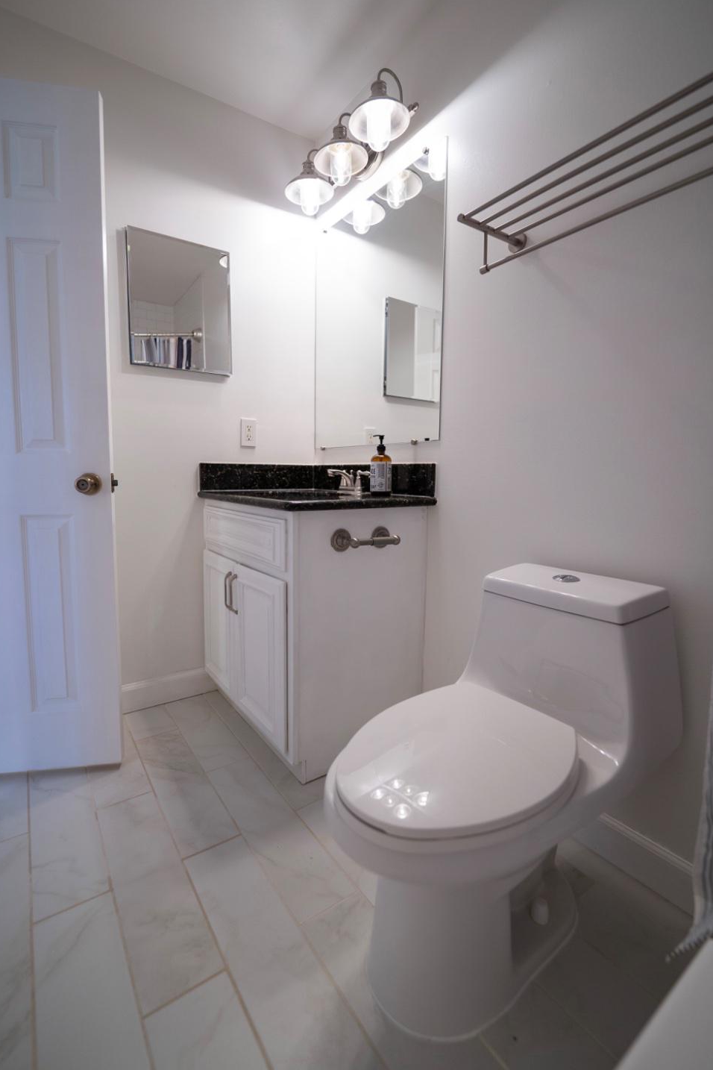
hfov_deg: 77.3
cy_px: 509
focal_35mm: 15
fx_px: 446
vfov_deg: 100.3
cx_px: 337
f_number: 1.8
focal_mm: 14
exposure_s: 1/125
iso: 500
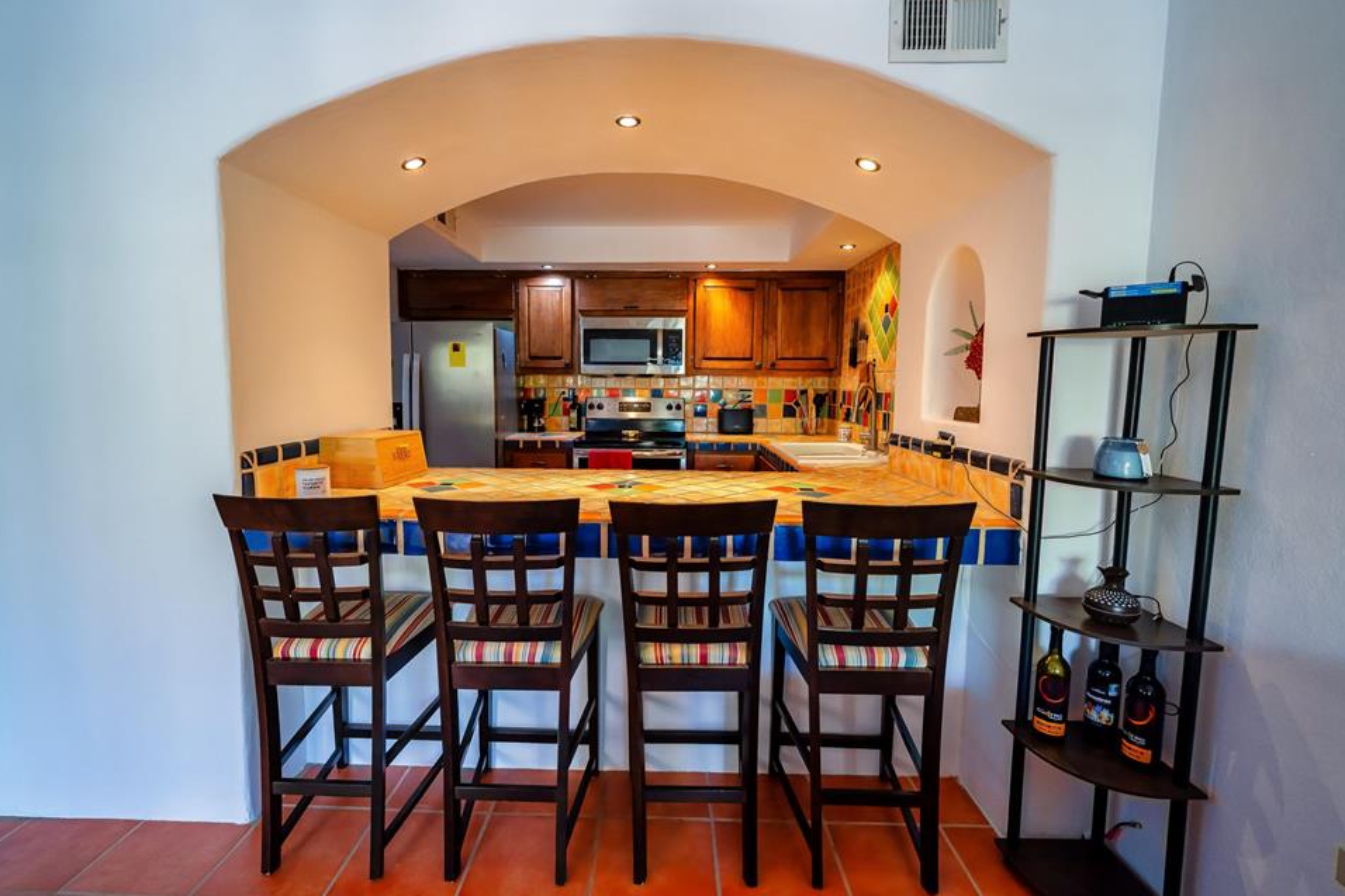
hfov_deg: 100.4
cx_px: 654
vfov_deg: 77.3
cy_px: 430
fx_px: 560
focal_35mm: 15
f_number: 4
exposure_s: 1/30
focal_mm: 14
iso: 800
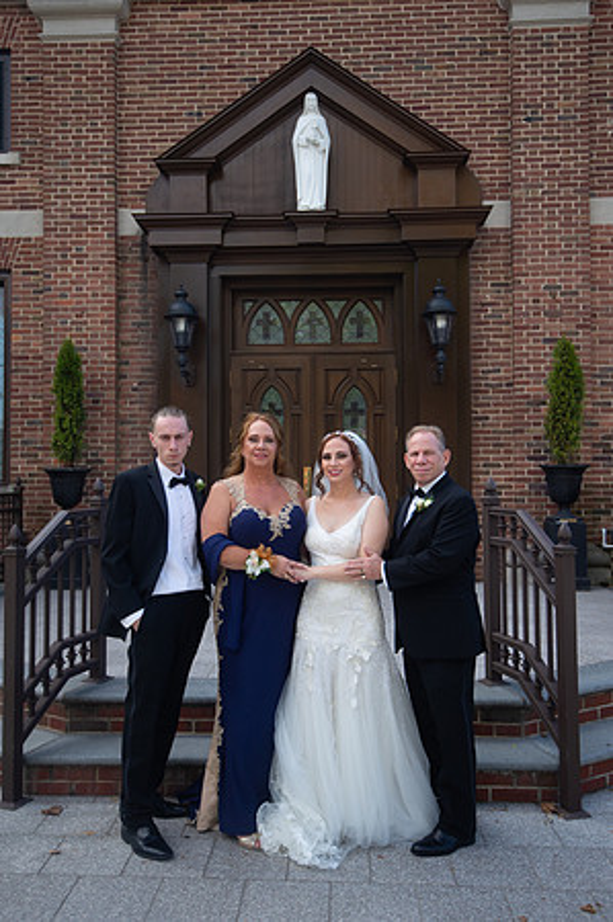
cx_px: 306
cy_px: 461
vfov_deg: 60.3
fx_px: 794
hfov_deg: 42.2
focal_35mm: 31
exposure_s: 1/1250
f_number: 4
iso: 400
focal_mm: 31
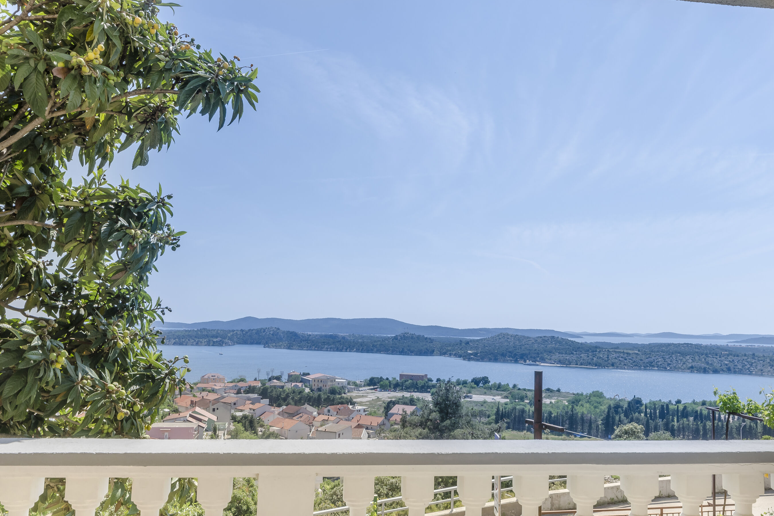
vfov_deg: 42.3
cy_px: 257
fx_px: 666
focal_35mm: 31
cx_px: 383
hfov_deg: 60.3
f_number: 14
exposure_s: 1/200
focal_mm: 20
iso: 100
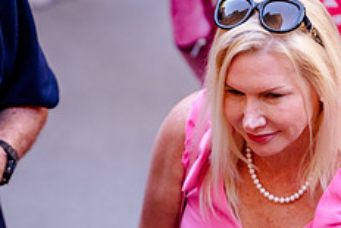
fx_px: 4729
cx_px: 123
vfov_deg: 2.8
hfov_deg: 4.1
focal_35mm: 499
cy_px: 192
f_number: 2.8
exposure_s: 1/320
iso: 1600
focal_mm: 200
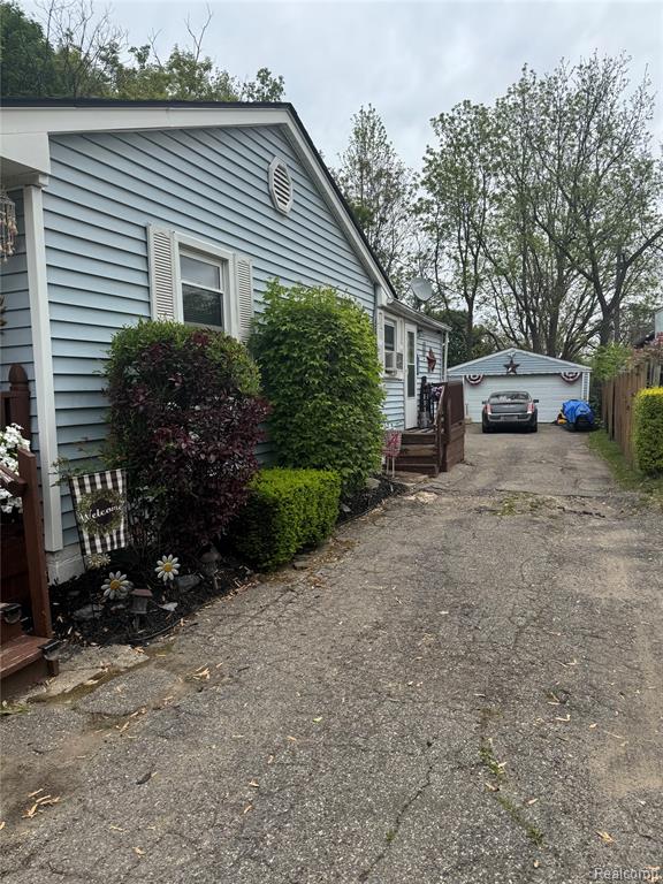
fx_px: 613
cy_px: 442
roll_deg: +2.1
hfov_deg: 56.8
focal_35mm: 24
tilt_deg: -5.9
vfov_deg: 71.6
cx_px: 332
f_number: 1.78
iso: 80
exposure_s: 1/3247
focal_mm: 6.76
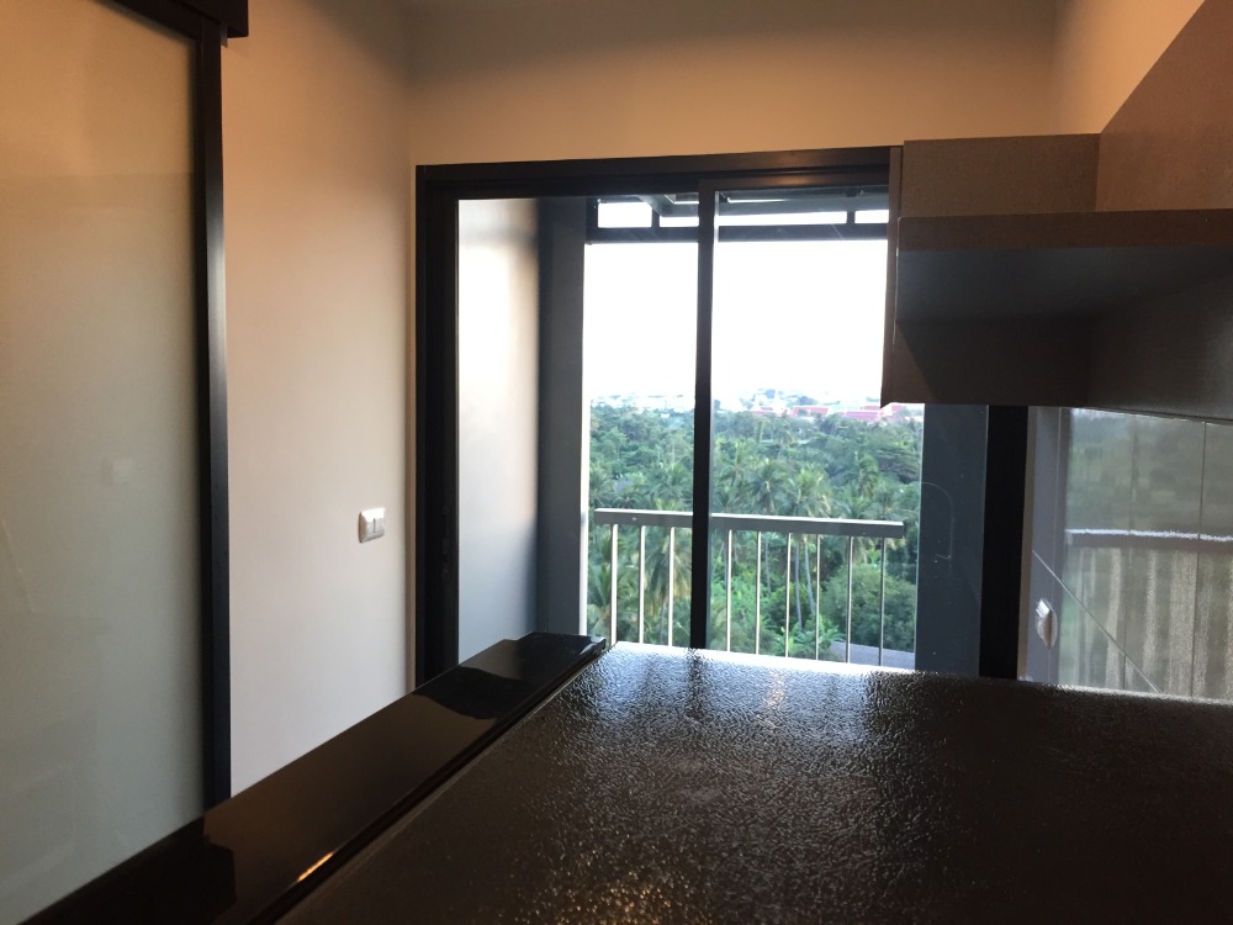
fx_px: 1033
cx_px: 616
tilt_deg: -3.0
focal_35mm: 29
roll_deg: -2.8
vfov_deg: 48.2
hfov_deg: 61.7
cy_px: 462
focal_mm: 4.15
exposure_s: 1/33
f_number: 2.2
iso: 64
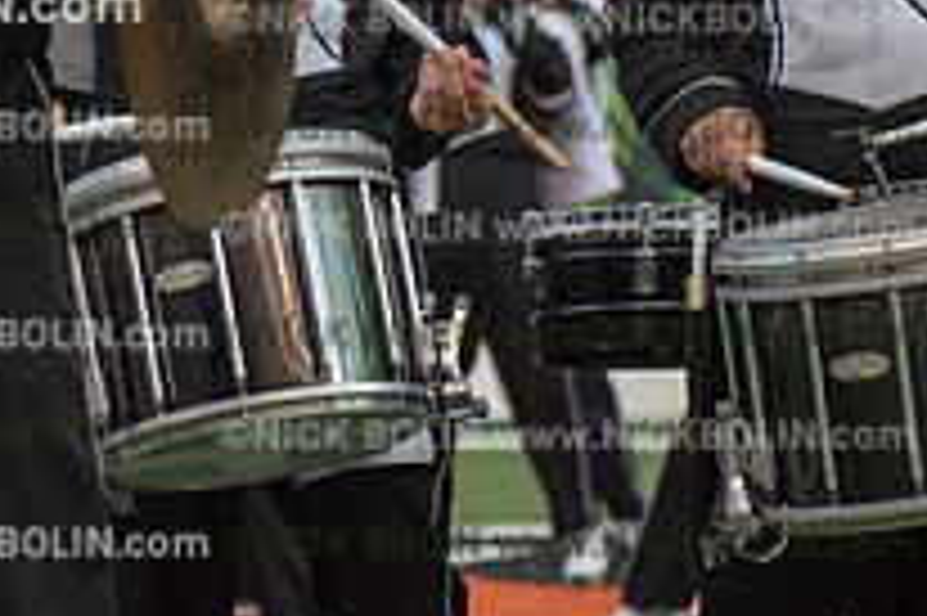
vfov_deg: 3.5
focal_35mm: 395
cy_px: -187
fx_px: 10163
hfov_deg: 5.2
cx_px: -140
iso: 400
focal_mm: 140
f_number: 5.6
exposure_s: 1/1250
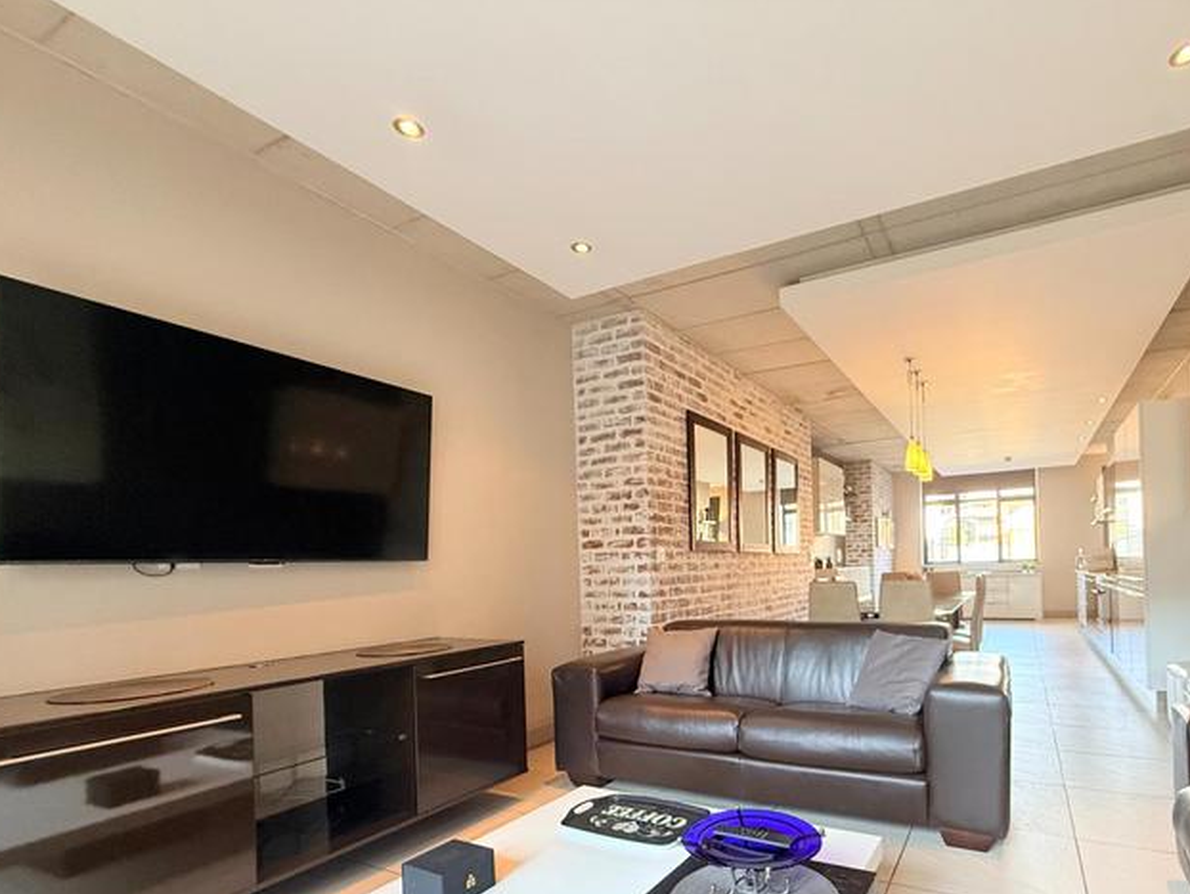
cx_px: 738
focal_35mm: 18
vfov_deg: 70.3
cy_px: 567
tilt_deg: -0.1
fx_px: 619
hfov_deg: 86.1
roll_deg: +1.9
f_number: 2.2
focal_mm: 2.22
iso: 320
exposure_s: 1/100
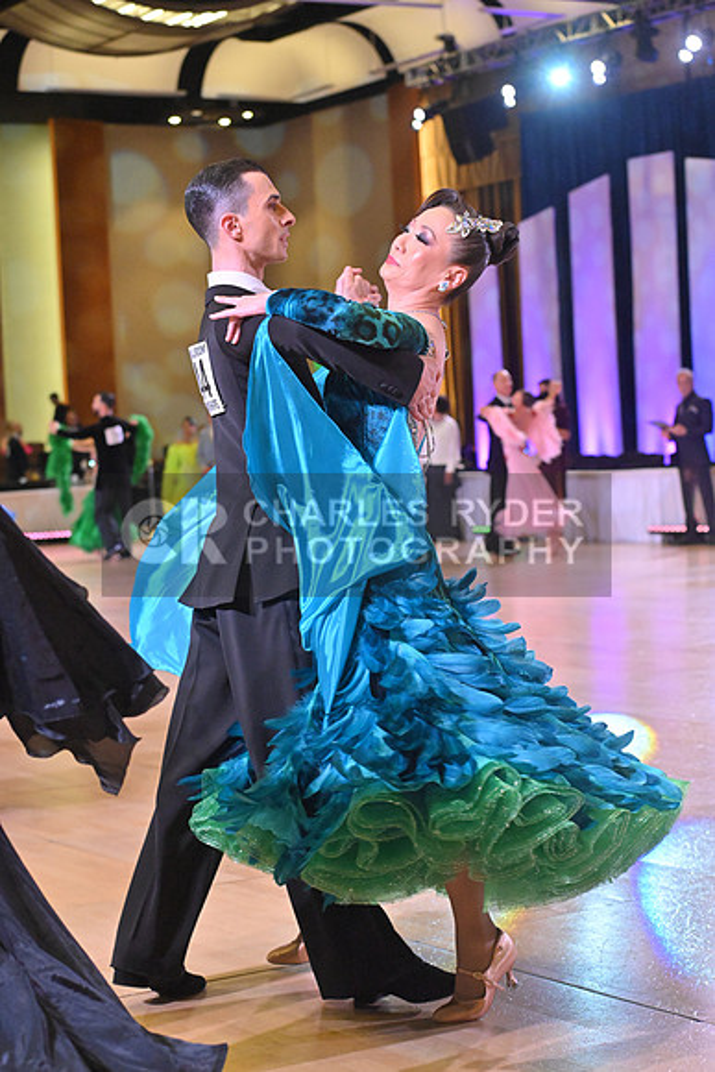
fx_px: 2233
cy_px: 536
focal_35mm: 75
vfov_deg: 27.0
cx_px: 358
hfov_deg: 18.2
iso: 5000
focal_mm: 75
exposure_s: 1/400
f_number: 5.6
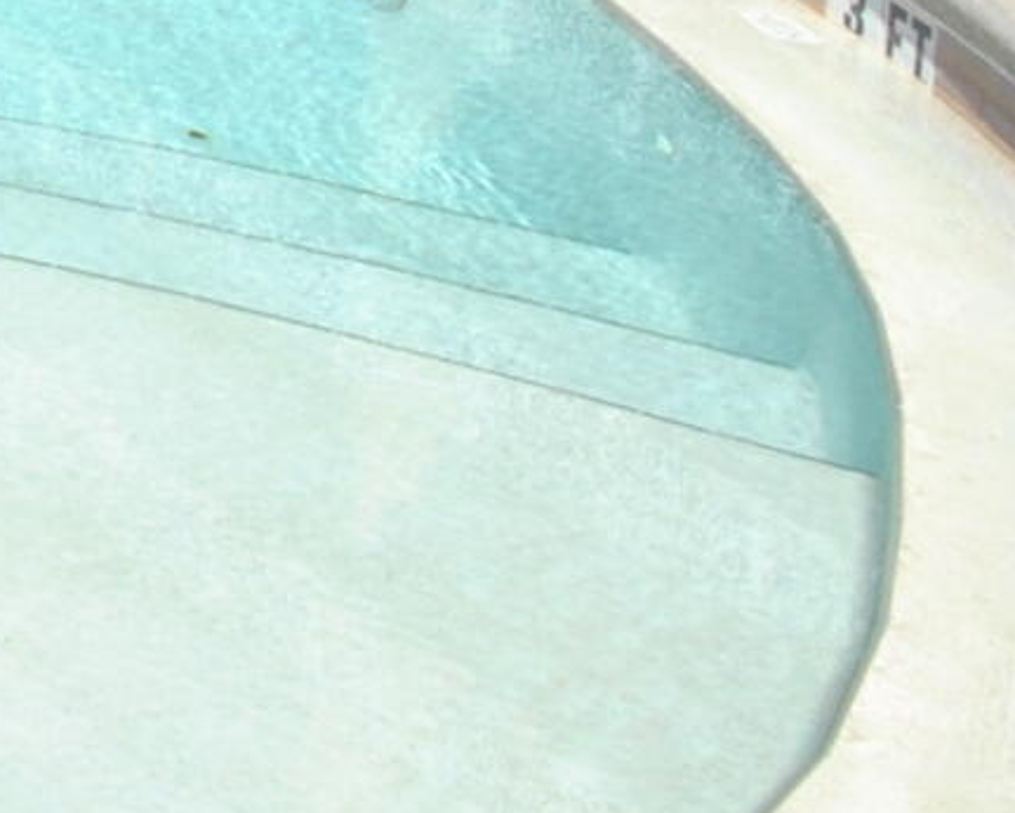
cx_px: -1813
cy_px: -848
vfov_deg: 13.4
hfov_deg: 12.2
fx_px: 2945
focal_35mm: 98
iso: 400
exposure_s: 1/200
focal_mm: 10
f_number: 14
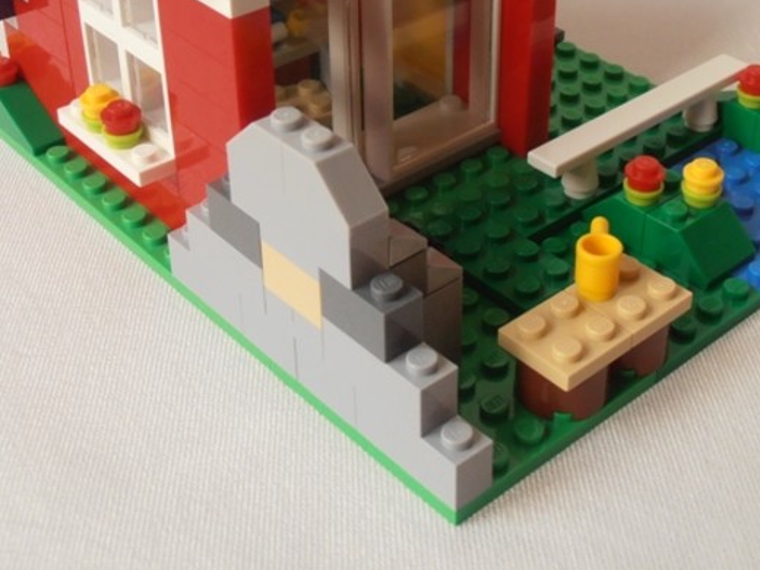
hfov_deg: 30.2
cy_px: 115
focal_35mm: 64
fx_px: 1405
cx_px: 447
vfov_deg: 22.6
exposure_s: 1/40
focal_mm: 6.61
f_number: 3.9
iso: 125
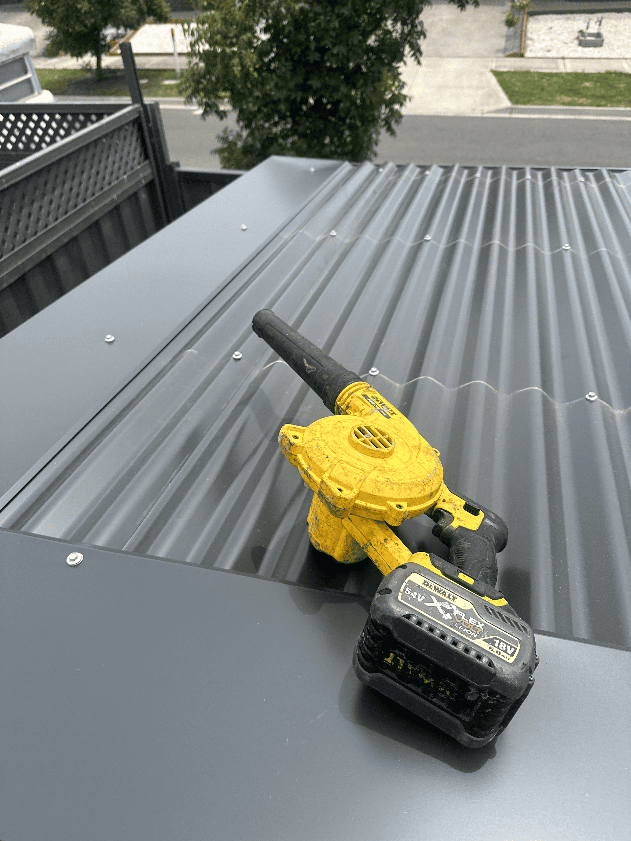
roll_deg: +6.4
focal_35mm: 24
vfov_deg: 71.6
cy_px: 420
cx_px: 316
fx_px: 583
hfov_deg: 56.8
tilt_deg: -40.1
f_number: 1.8
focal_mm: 6.9
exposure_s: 1/4184
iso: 80
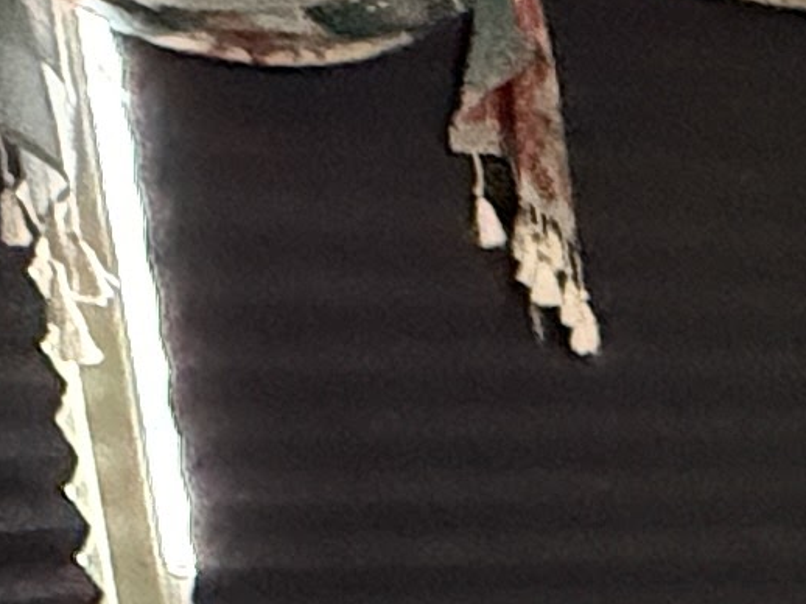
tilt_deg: -17.4
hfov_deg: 15.1
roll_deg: +1.8
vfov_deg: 12.0
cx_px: 1539
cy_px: 1216
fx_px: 2537
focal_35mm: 109
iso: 1000
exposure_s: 1/60
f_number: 2.2
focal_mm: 2.22
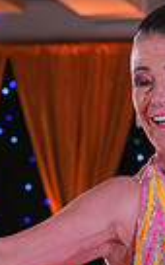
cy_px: 421
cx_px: 129
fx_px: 1561
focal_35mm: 217
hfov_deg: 6.0
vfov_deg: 9.4
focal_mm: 50
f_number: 4
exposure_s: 1/400
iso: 2000
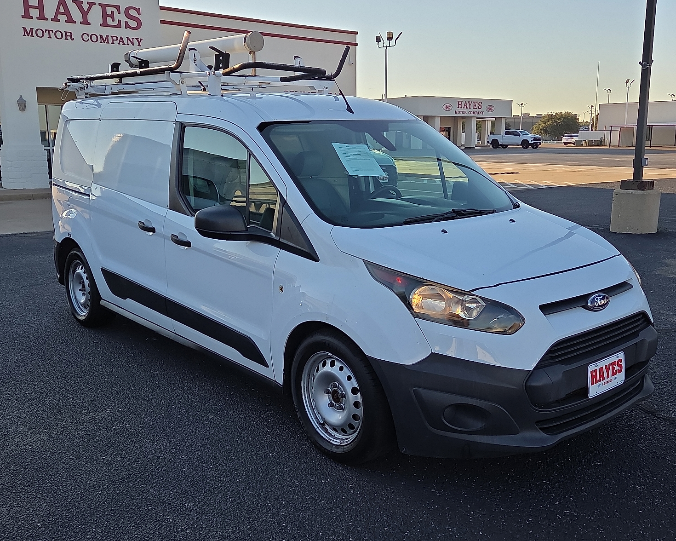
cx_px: 339
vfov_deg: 43.4
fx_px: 680
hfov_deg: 52.8
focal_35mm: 34
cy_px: 269
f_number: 1.8
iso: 25
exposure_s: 1/1250
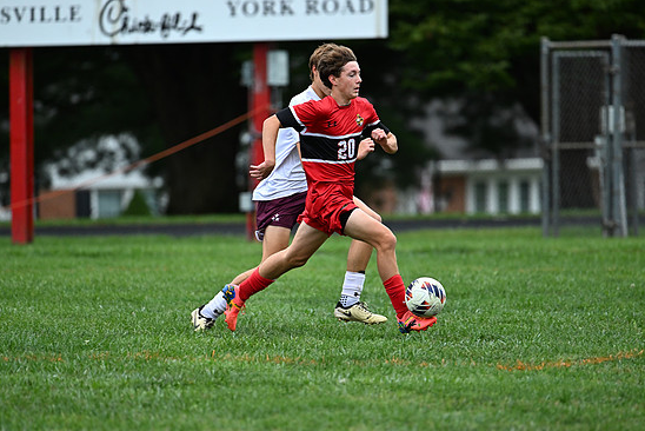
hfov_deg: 4.9
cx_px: 338
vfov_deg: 3.3
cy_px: 226
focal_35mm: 423
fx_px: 7582
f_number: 4.5
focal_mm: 400
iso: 1800
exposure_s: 1/1250
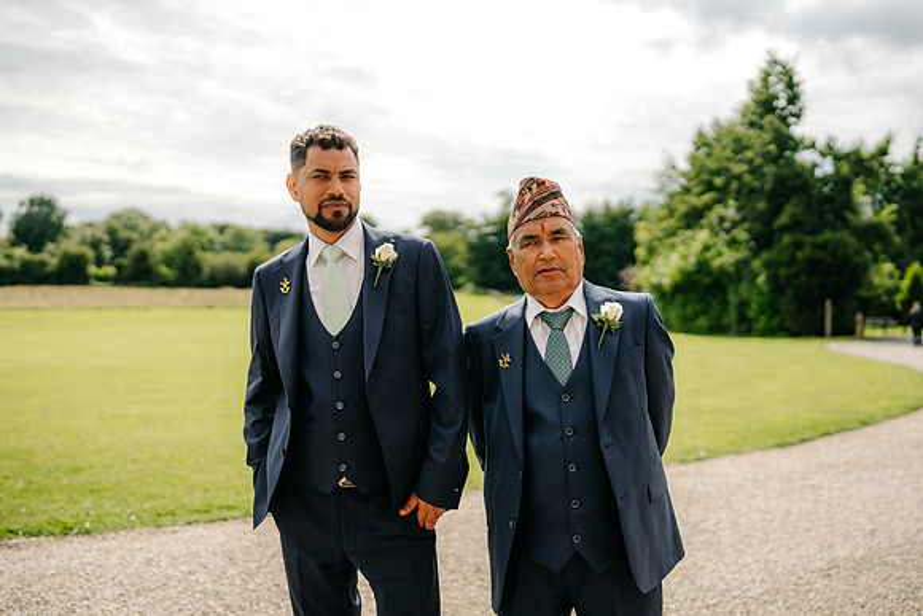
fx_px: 898
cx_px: 462
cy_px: 308
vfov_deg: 37.9
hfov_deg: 54.4
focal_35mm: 35
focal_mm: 35
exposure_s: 1/6400
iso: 100
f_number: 1.4
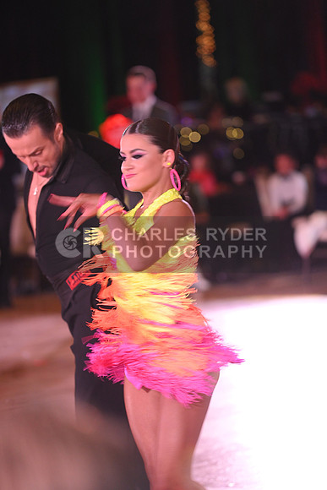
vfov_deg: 10.3
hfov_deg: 6.9
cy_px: 245
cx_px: 164
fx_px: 2723
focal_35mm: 200
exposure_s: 1/200
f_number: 5
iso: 2000
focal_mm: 200
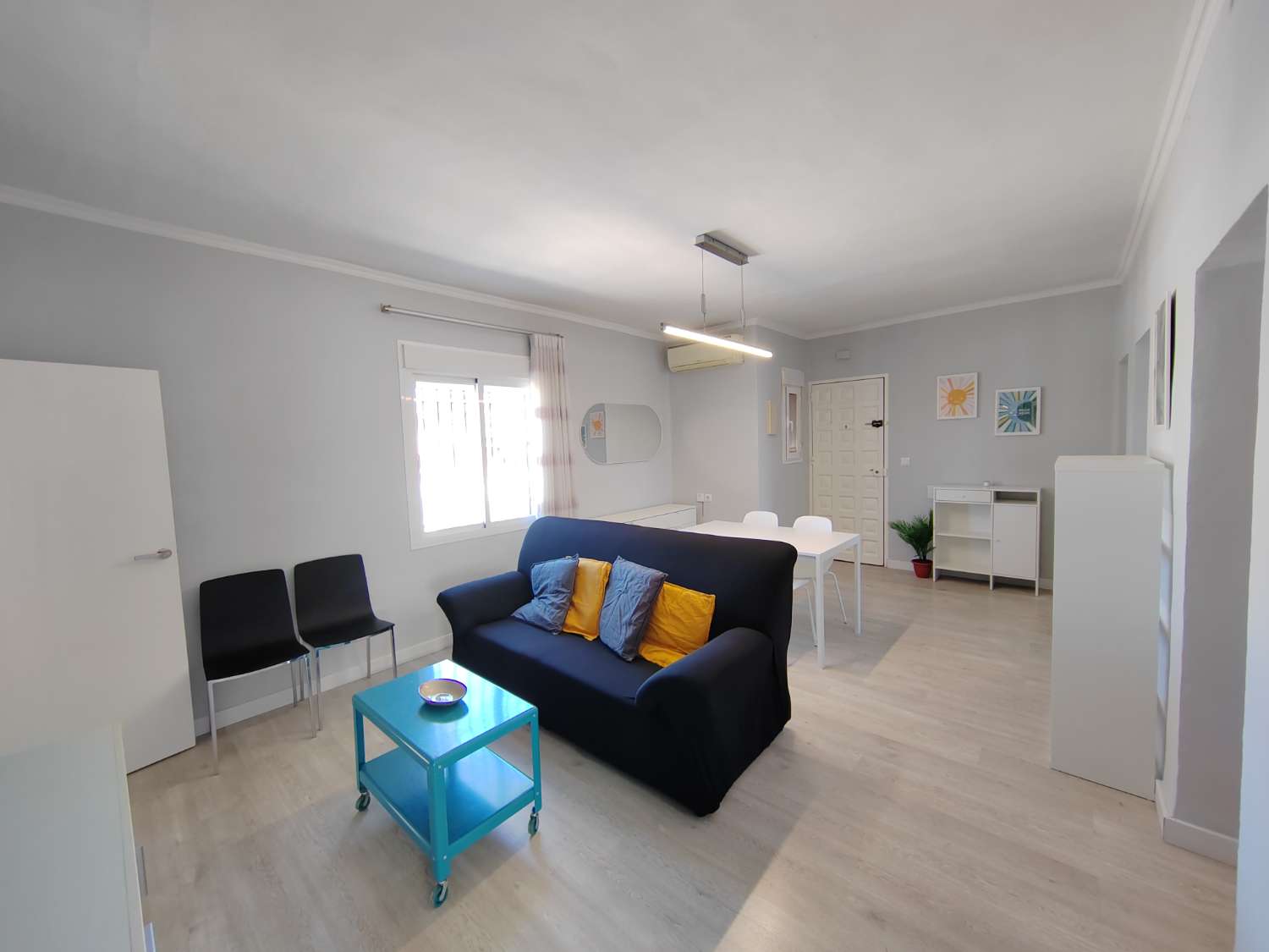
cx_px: 634
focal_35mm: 13
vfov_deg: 89.9
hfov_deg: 106.2
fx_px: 477
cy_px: 476
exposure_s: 1/50
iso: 320
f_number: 2.2
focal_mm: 2.16
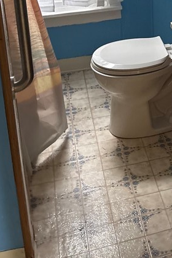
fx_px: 473
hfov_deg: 19.2
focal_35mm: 66
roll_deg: -1.3
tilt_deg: -18.3
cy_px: -12
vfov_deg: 28.3
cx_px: 219
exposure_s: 1/40
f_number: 1.6
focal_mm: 5.96
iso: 500
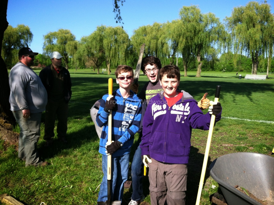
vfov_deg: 40.6
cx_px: 137
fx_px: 277
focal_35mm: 35
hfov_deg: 52.7
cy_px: 102
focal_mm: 3.85
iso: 80
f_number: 2.8
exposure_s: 1/732
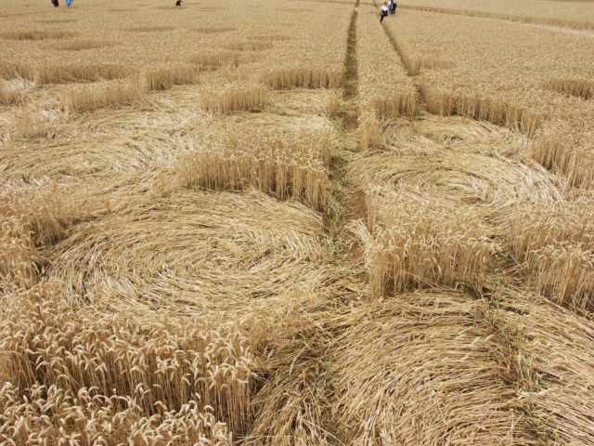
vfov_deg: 45.4
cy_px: 223
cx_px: 297
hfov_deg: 58.4
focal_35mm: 31
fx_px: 532
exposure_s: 1/200
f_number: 5
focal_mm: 8
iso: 50
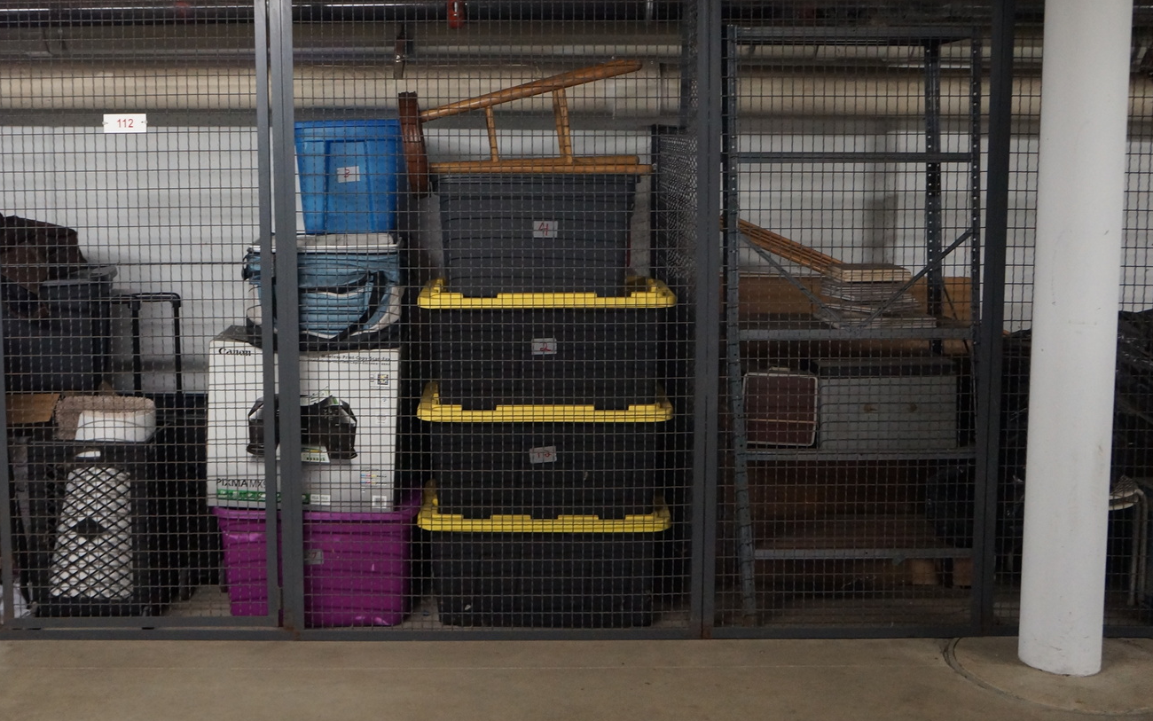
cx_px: 482
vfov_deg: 30.4
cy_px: 275
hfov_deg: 47.0
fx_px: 1320
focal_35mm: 42
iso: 2000
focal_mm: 22
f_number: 4
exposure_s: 1/60
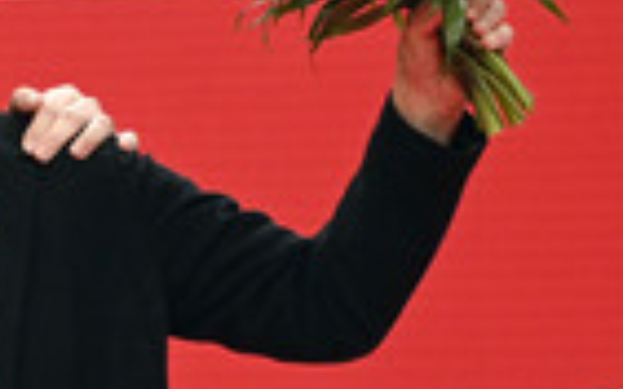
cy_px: 292
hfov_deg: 7.7
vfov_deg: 4.9
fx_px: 4532
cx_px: -303
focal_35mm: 267
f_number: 5.6
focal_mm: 82
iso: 5000
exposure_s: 1/500
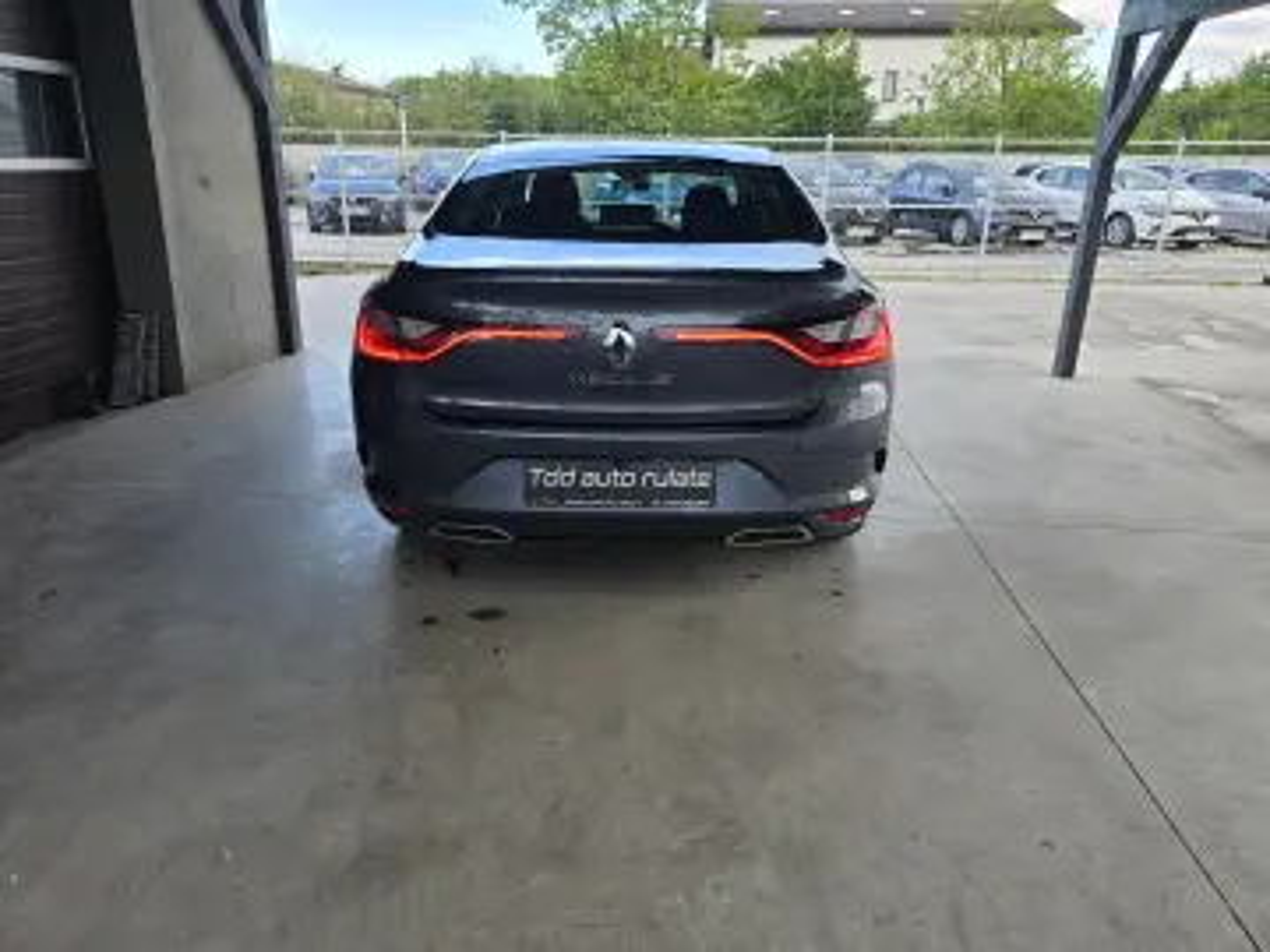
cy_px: 476
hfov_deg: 73.9
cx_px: 635
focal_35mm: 23
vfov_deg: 58.9
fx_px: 844
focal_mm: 6.3
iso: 50
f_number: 1.7
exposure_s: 1/180
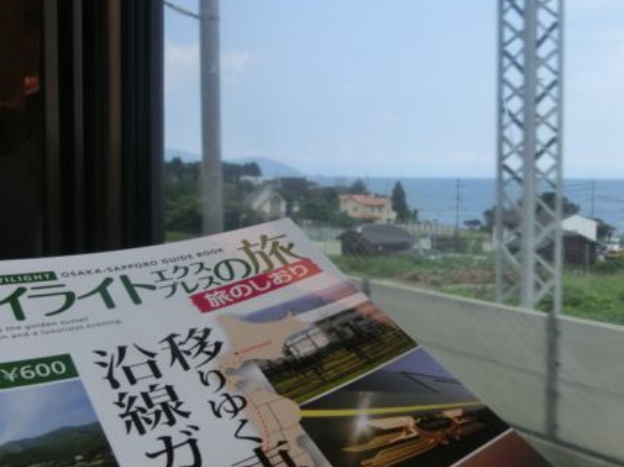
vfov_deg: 32.2
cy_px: 235
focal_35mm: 45
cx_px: 503
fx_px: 811
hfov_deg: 40.3
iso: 80
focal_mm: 4.24
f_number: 3
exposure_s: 1/200
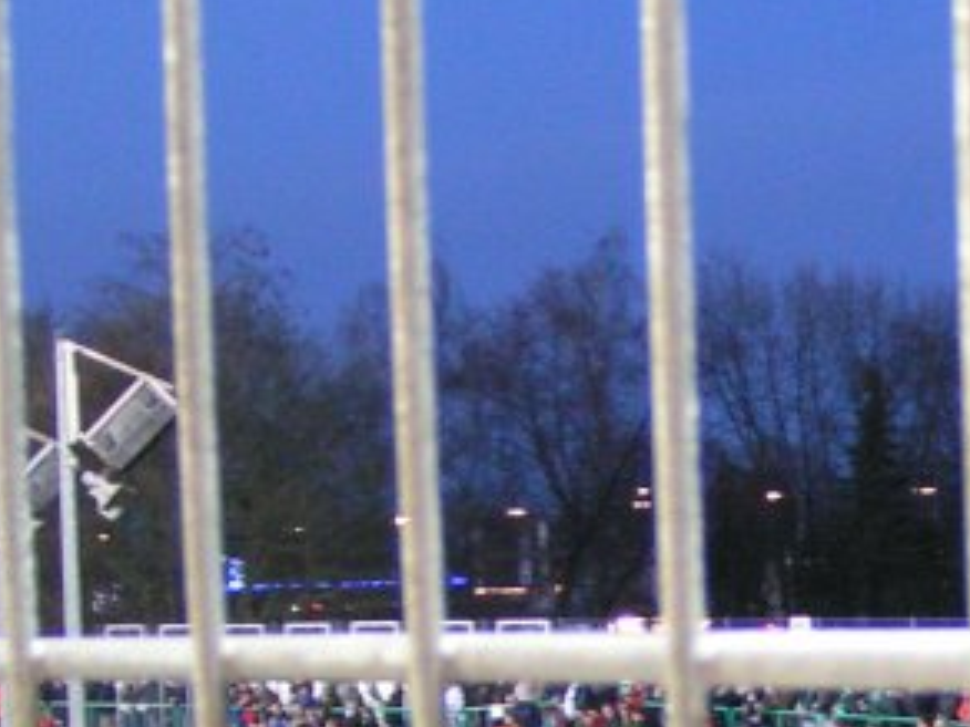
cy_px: 853
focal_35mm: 104
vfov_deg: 13.8
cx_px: 917
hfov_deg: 18.5
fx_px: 2914
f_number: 2.8
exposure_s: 1/6
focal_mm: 5.8
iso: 200
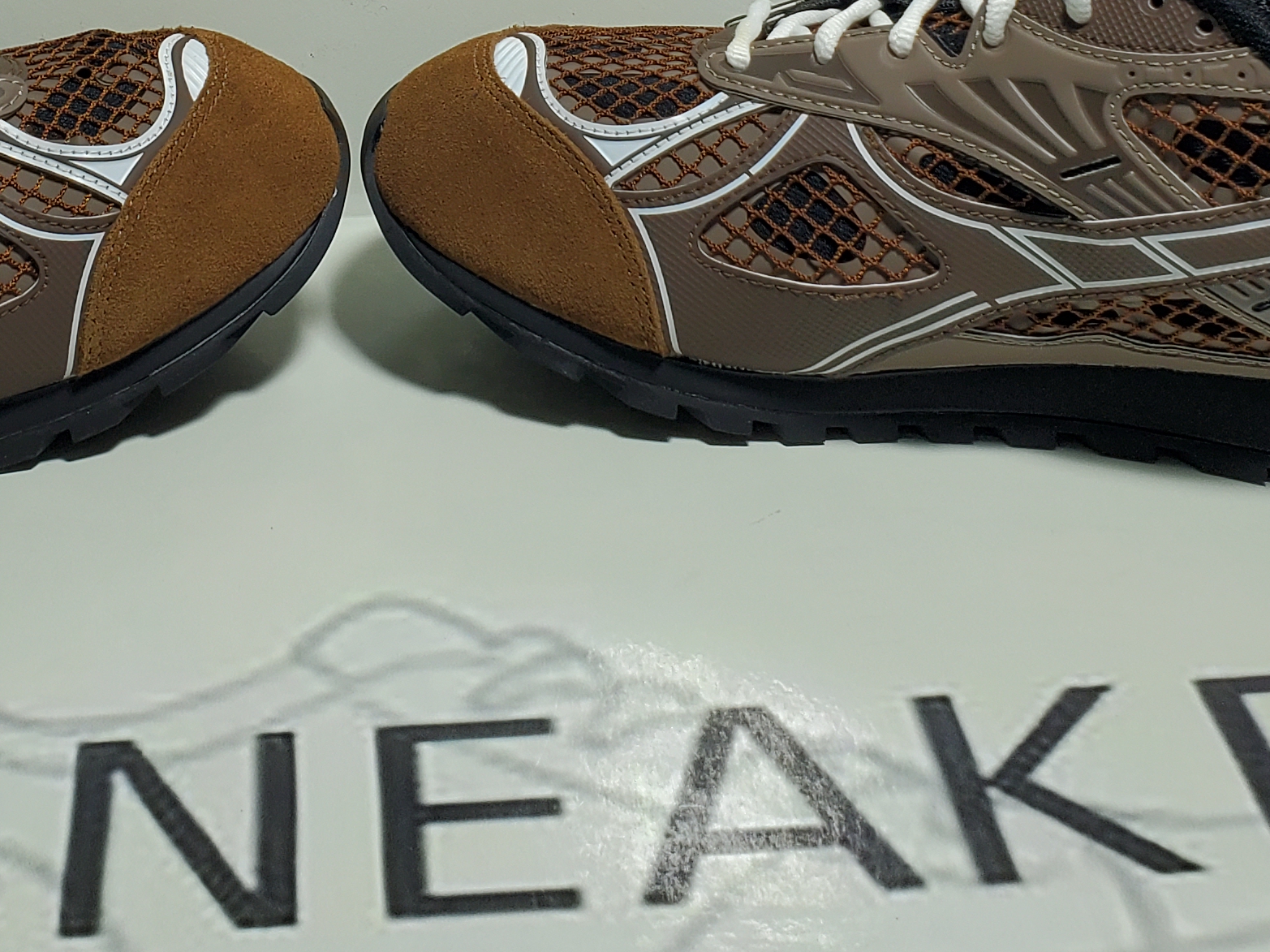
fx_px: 2458
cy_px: -158
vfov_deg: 20.6
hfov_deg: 28.7
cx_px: 374
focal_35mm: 67
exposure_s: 1/345
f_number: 2.4
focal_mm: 4.3
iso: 50
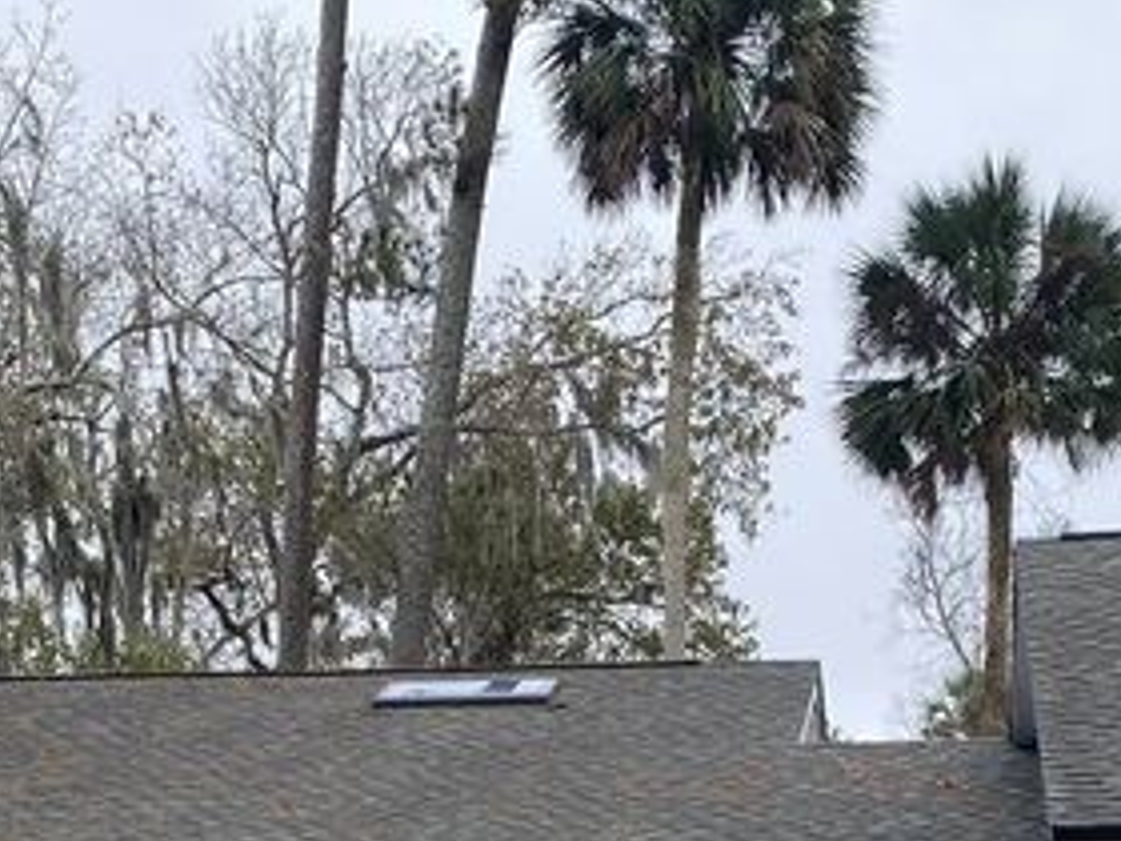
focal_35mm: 95
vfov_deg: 14.0
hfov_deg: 20.6
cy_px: 1462
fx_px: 3076
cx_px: 681
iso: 32
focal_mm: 4.25
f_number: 1.8
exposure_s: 1/573
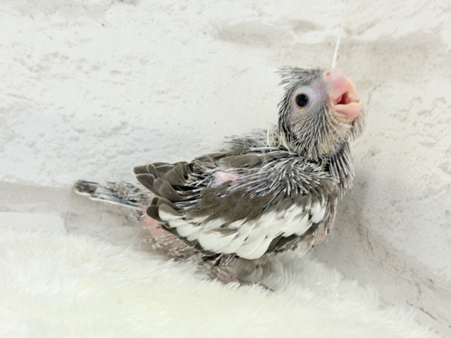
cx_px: 226
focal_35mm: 52
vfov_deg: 28.0
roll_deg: -8.1
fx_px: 677
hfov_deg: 36.8
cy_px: 169
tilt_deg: -7.9
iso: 50
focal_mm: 5.96
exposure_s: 1/50
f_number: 1.6
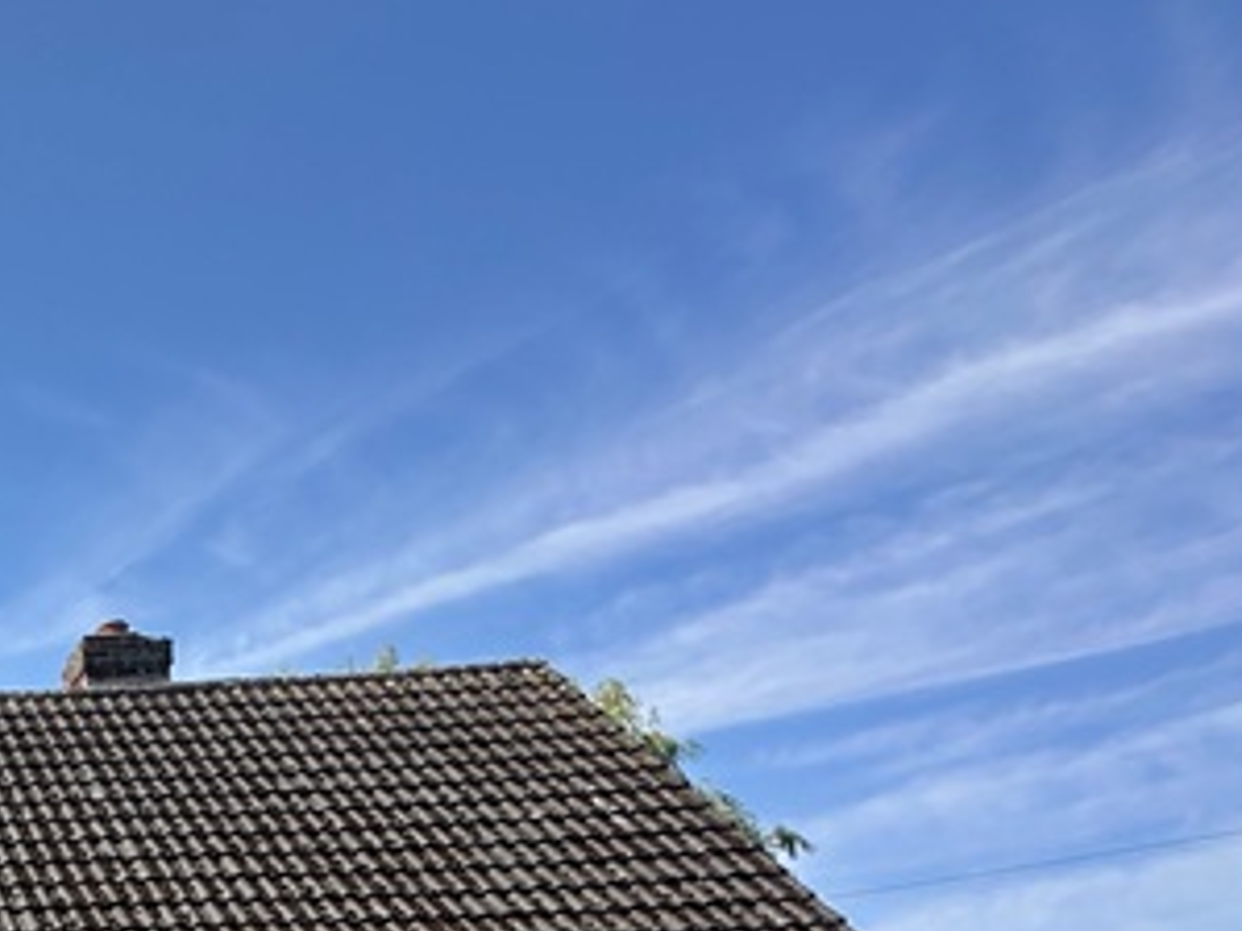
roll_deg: +0.4
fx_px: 1722
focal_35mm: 48
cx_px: -627
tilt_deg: +6.6
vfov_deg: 26.0
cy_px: 1197
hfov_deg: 27.3
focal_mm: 2.22
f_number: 2.2
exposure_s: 1/955
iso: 40
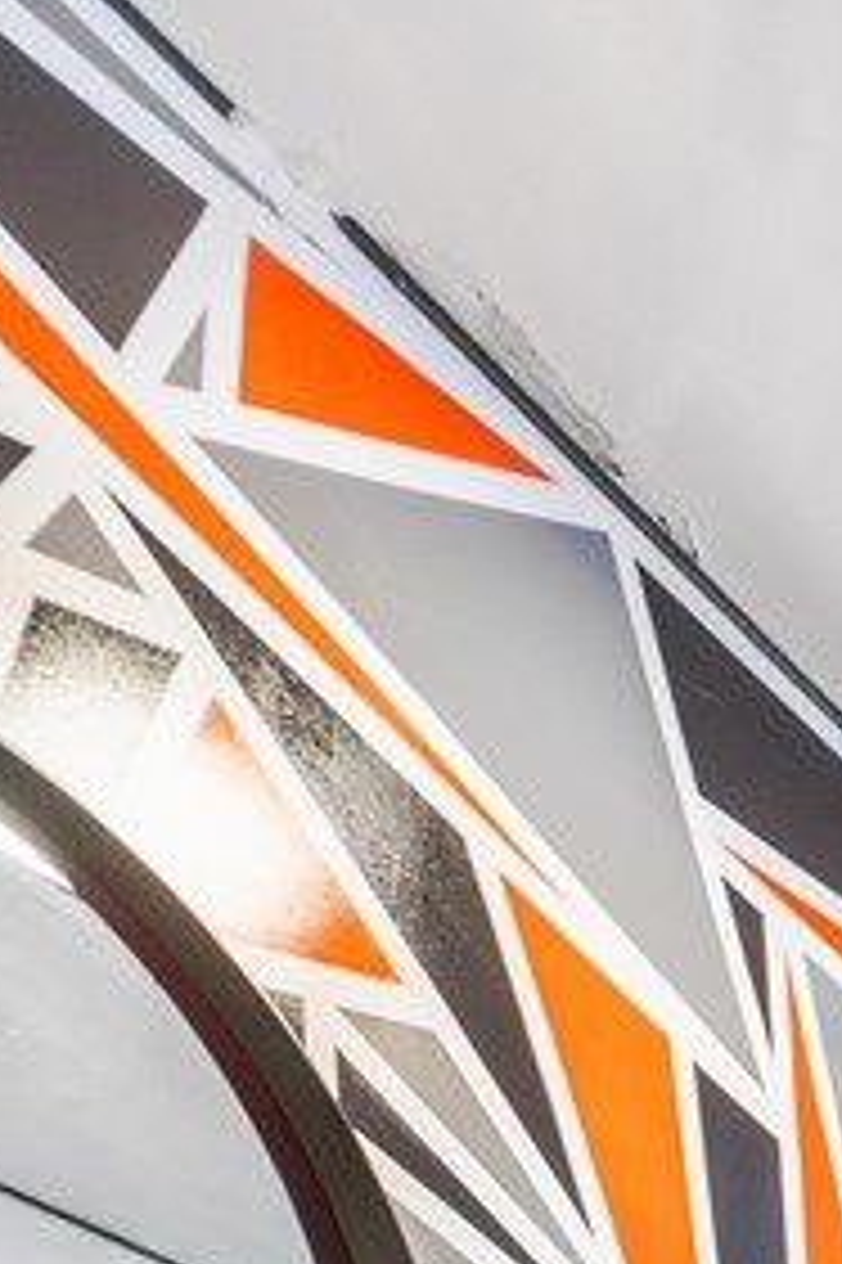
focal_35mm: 58
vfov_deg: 22.8
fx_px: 2037
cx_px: 1018
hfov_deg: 21.6
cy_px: 2175
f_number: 7.1
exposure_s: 1/5
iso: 320
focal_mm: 10
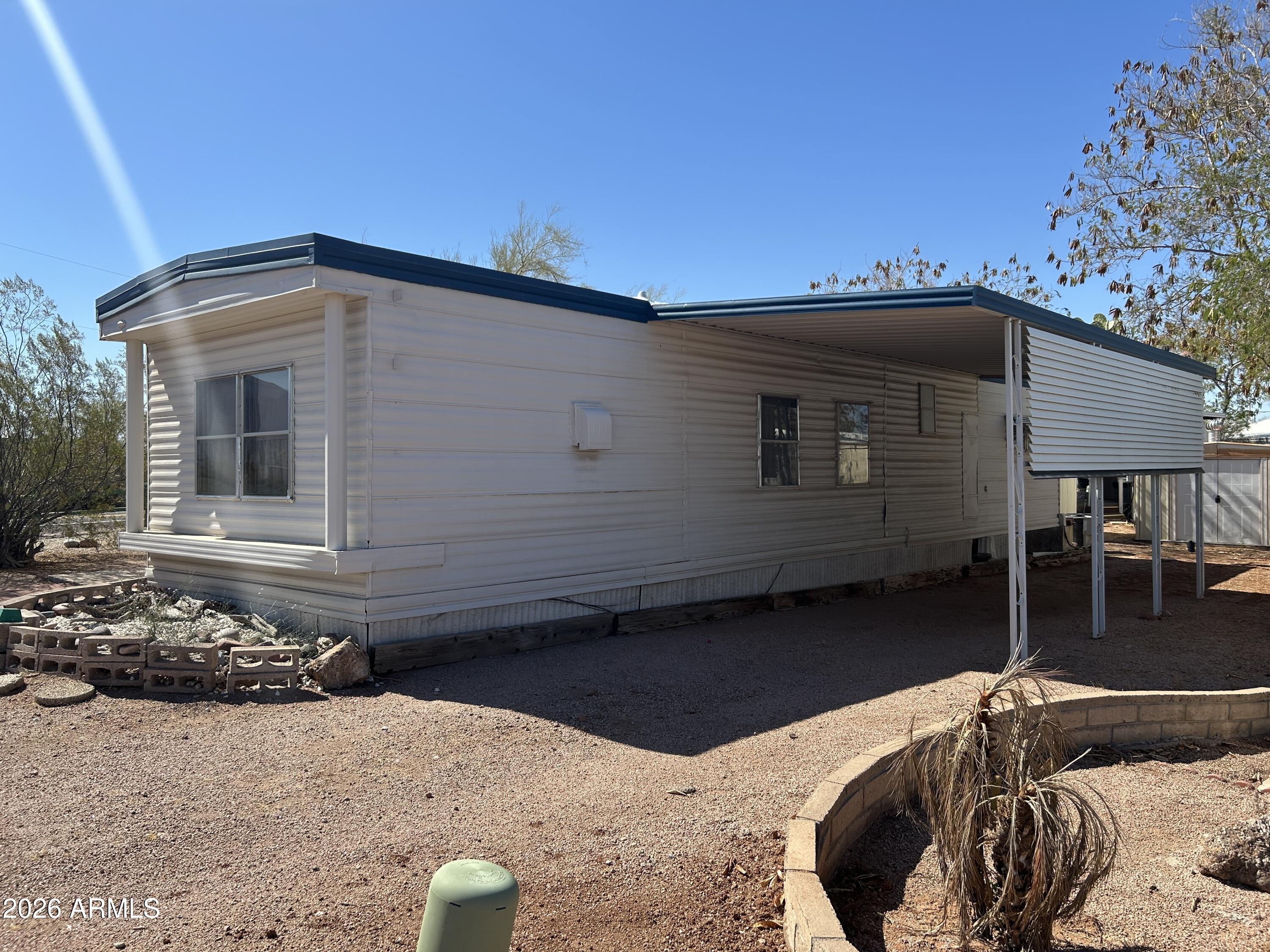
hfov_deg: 67.3
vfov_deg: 53.1
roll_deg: +1.0
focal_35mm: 26
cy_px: 476
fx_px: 954
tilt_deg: +0.5
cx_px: 635
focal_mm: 5.7
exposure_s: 1/3460
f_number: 1.5
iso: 50
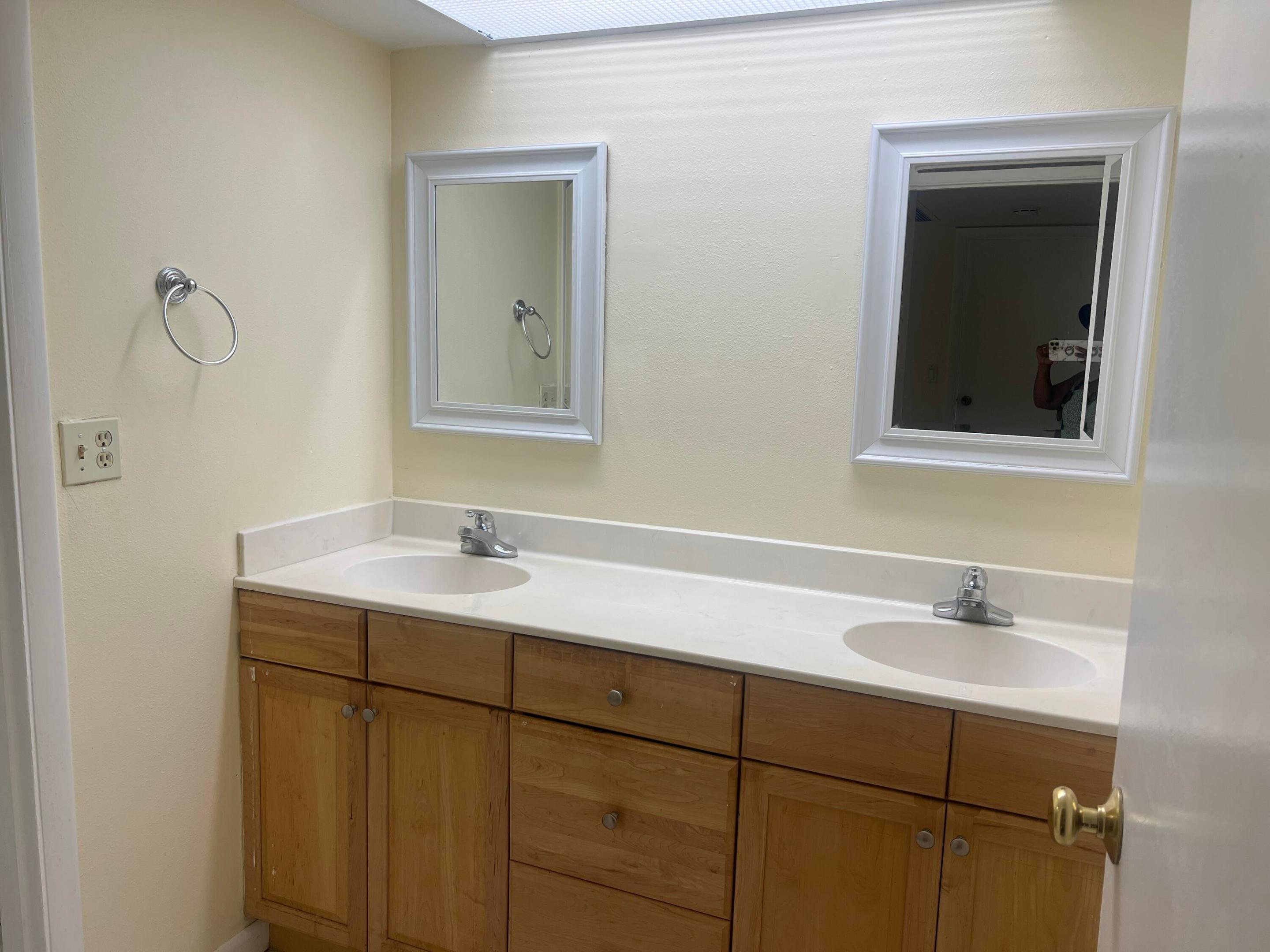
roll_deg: -1.9
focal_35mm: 26
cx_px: 635
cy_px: 476
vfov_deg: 53.1
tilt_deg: -9.1
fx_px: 954
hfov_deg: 67.3
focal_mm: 5.7
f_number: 1.5
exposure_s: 1/122
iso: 32
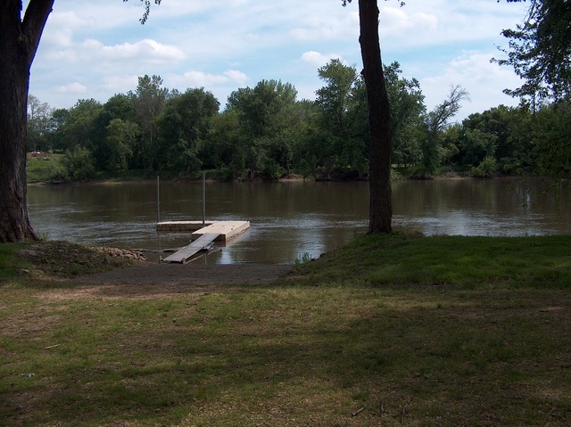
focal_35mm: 37
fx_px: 610
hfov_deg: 50.2
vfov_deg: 38.6
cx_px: 286
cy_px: 214
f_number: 4.8
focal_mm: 7.6
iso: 100
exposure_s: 1/820
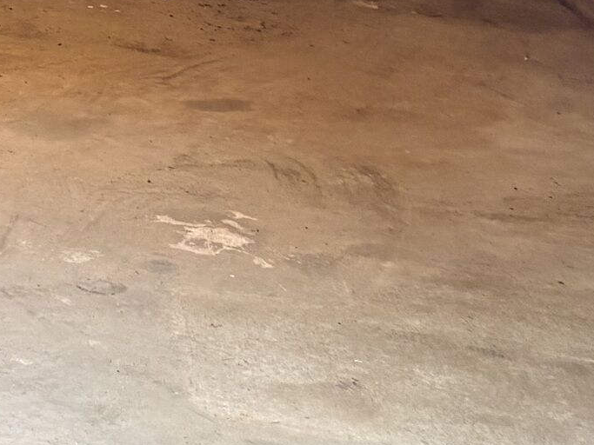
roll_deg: -0.2
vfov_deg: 12.0
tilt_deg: -7.2
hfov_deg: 14.2
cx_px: -576
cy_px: -234
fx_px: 2007
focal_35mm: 117
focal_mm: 5.96
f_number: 1.6
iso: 200
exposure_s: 1/60
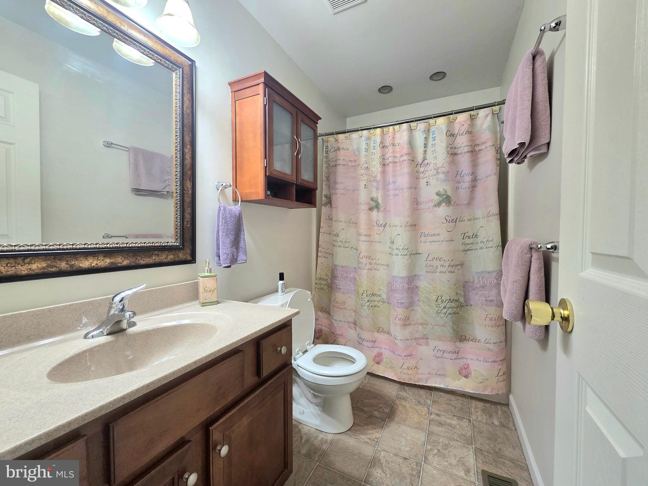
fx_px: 243
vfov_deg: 89.9
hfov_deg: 106.2
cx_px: 324
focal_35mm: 13
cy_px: 243
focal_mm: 2.2
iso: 200
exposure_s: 1/60.2
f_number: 2.2
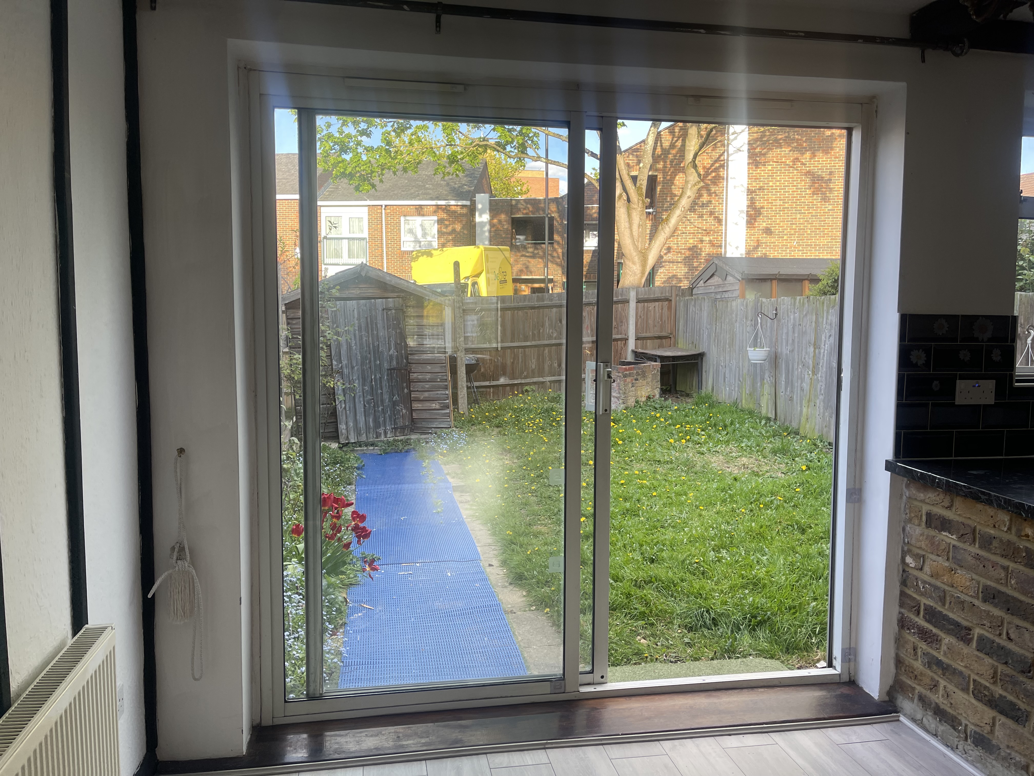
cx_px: 517
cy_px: 388
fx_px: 747
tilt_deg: -4.6
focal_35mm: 25
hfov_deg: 69.4
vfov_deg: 54.9
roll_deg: -0.4
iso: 32
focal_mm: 5.1
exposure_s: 1/189
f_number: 1.6
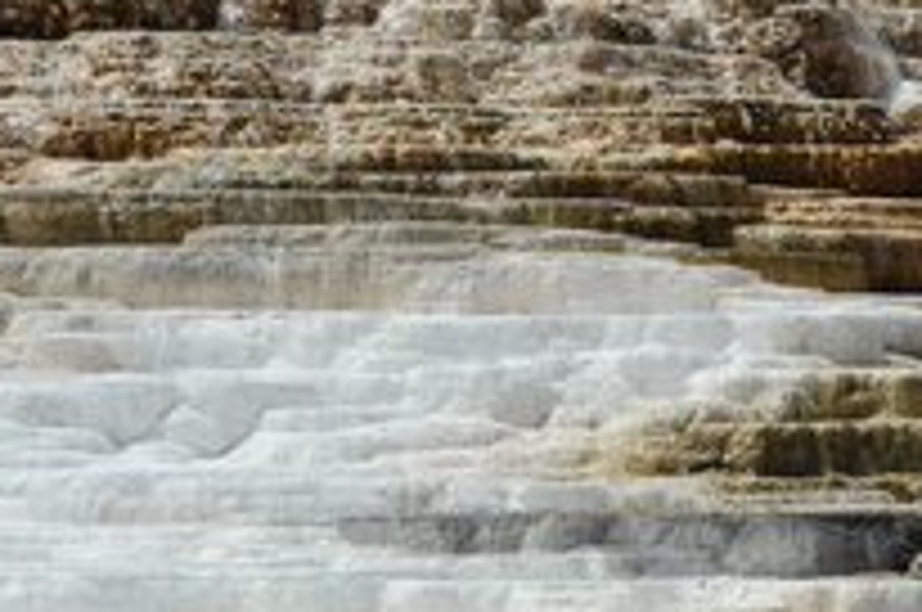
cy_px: 736
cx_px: 1142
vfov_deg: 6.2
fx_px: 5600
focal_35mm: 219
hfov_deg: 9.3
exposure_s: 1/1000
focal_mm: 80
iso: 1400
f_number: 16
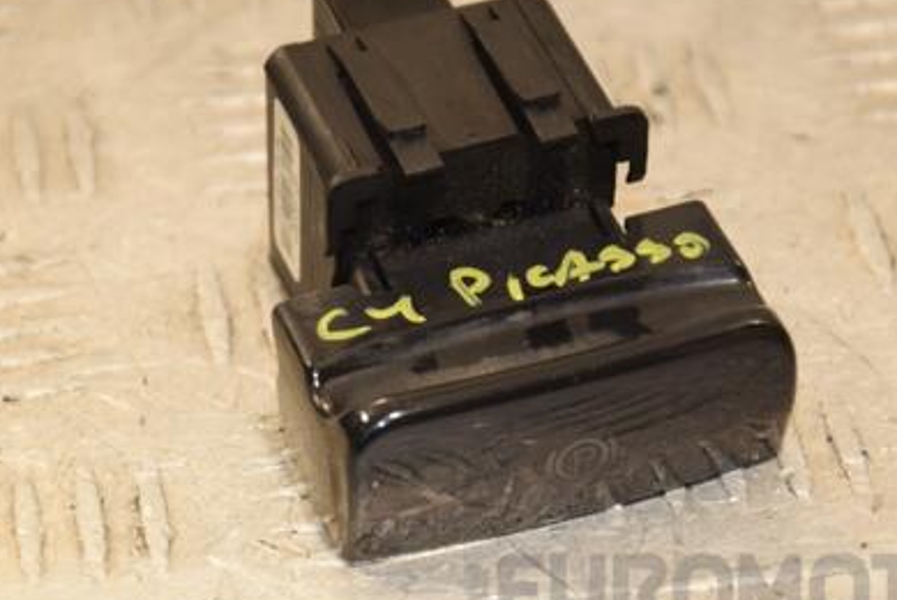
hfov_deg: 8.5
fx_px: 6053
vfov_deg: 5.7
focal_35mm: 243
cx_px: 454
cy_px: 282
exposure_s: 1/200
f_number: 6.3
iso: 800
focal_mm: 105
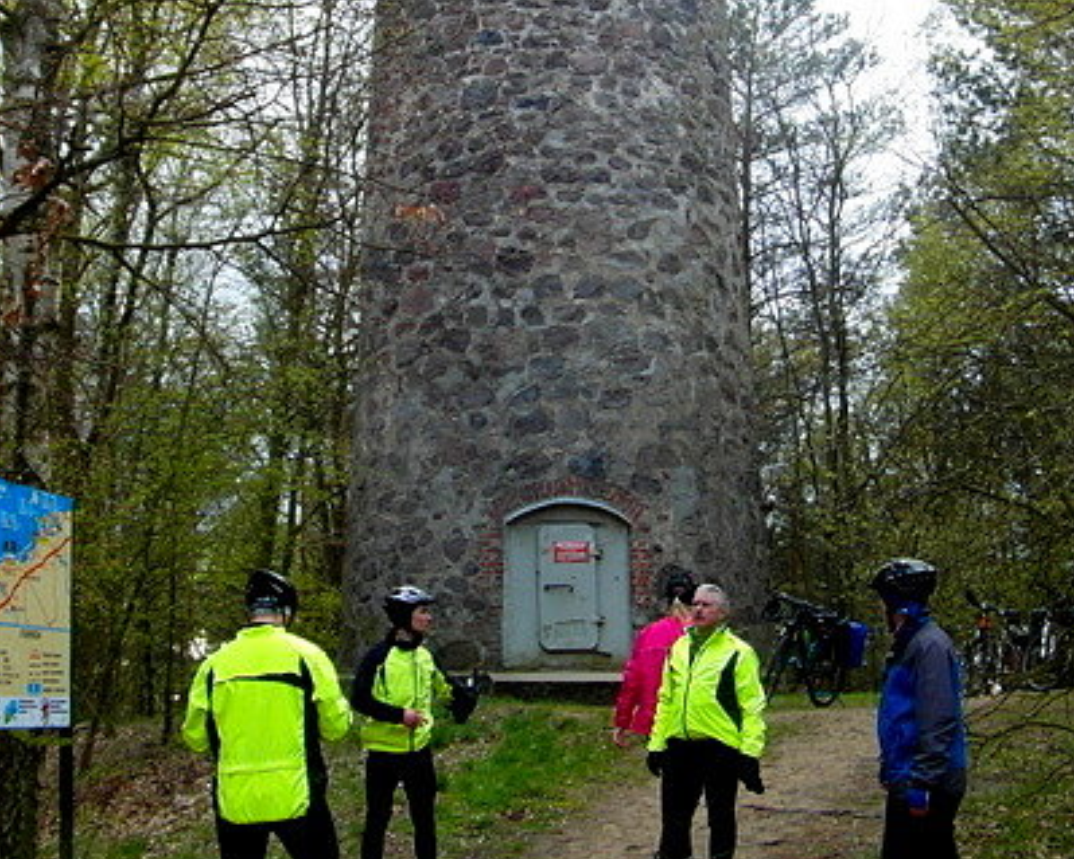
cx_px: 522
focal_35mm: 47
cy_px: 326
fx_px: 1494
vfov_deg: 31.9
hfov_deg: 39.5
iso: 100
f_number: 3.2
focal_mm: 4
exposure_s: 1/90
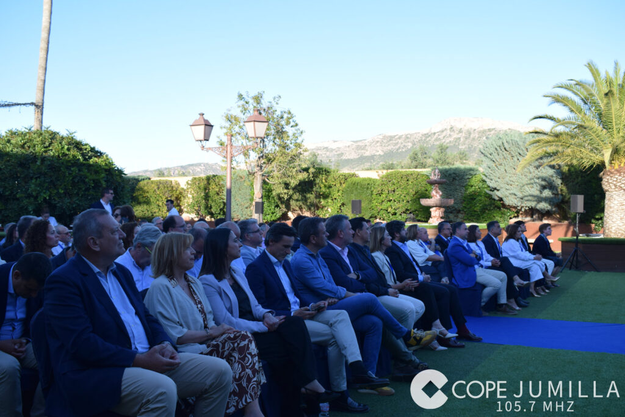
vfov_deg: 35.5
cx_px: 312
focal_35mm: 38
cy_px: 208
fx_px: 651
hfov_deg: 51.3
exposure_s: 1/250
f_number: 8
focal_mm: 25
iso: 280
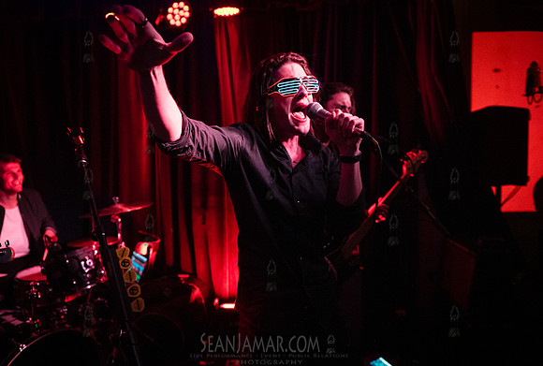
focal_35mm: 26
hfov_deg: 69.5
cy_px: 195
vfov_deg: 50.1
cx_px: 252
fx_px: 391
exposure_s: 1/400
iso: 12800
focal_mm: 24
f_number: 3.2
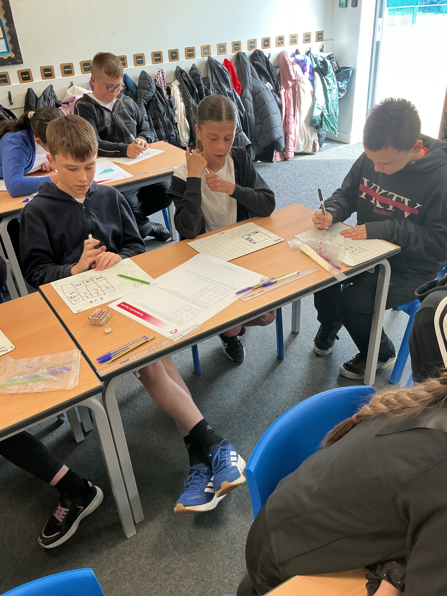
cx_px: 224
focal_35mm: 29
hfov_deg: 48.2
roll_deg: +4.5
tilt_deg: -32.9
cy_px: 298
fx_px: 499
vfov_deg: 61.7
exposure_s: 1/60
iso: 64
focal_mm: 3
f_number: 1.8
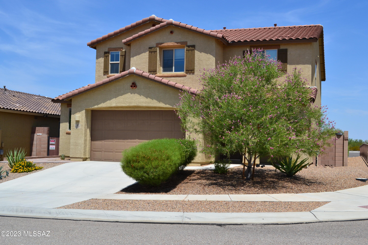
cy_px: 122
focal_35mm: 44
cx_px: 184
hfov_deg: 45.0
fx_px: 445
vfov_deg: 30.8
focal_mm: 29
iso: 280
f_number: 11
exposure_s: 1/500
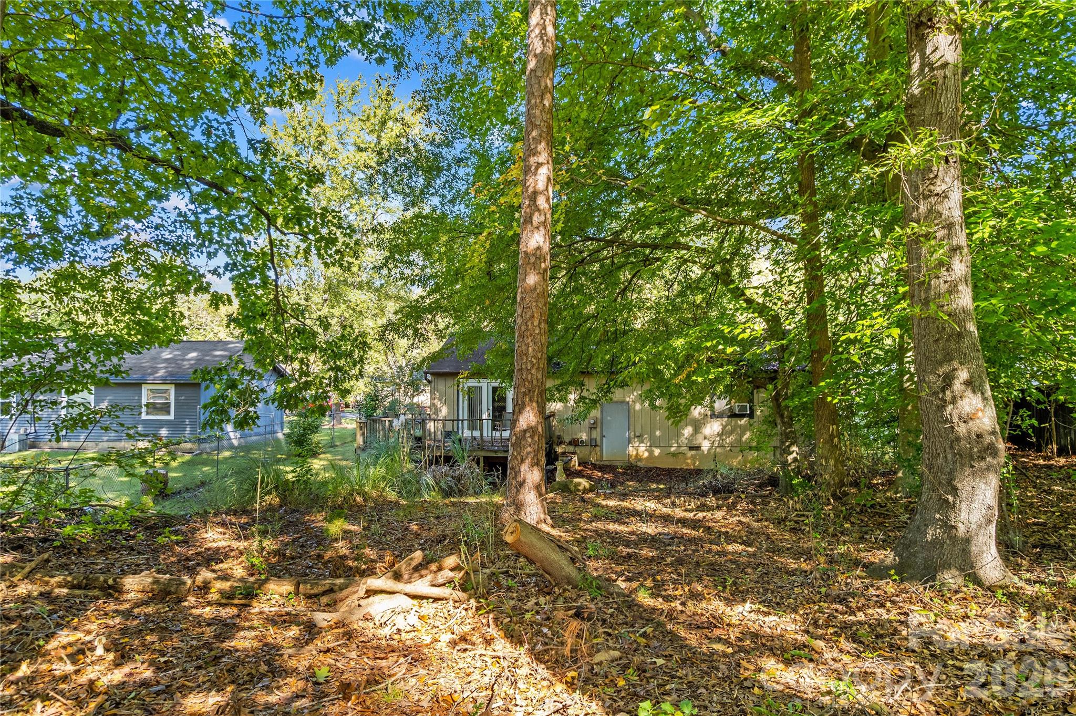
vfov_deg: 57.2
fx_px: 657
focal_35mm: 22
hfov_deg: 78.6
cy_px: 358
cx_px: 538
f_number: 2.8
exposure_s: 1/80
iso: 100
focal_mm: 8.38
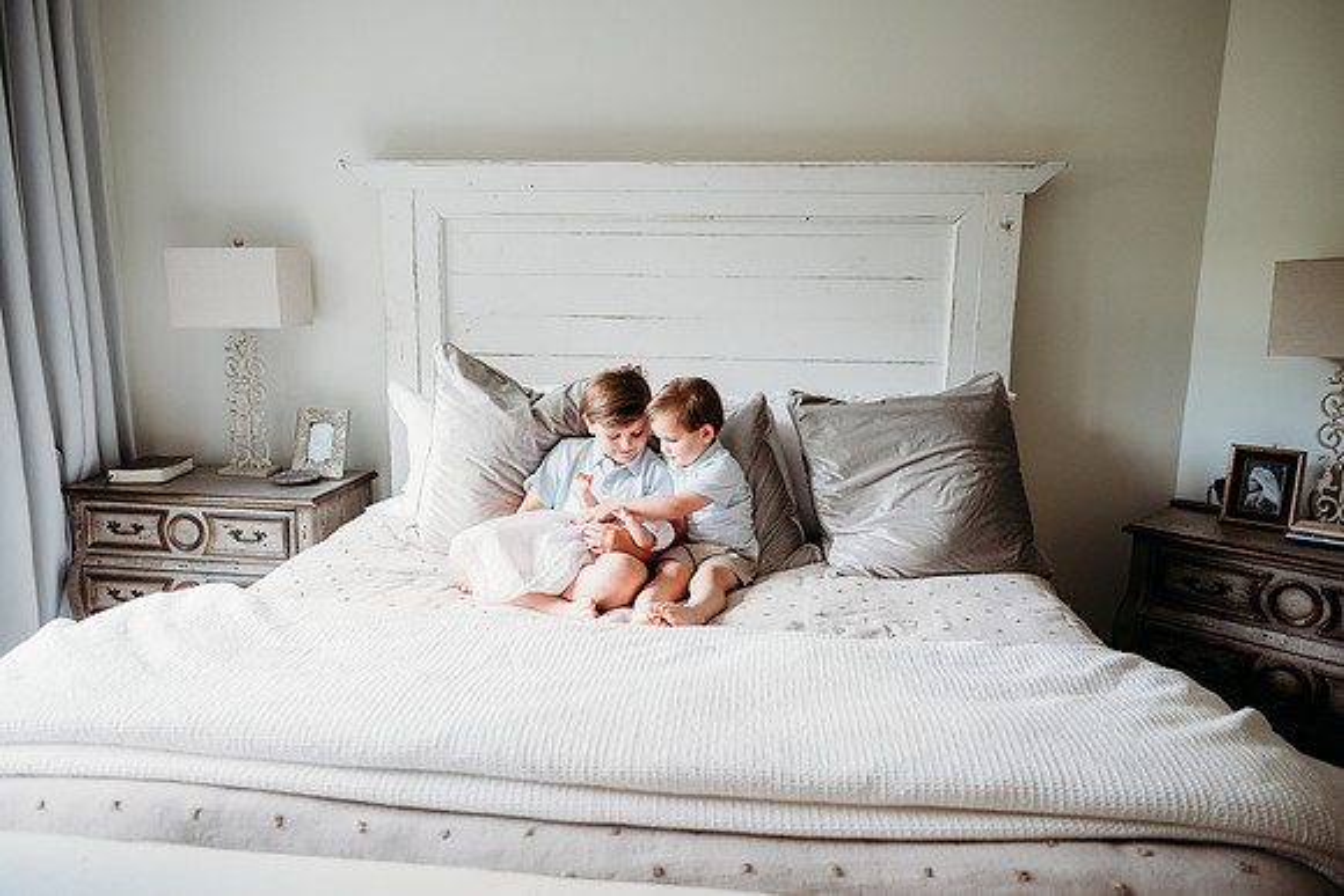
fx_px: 896
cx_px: 672
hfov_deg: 73.7
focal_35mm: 24
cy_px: 448
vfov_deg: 53.2
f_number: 2.8
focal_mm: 24
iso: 800
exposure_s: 1/200
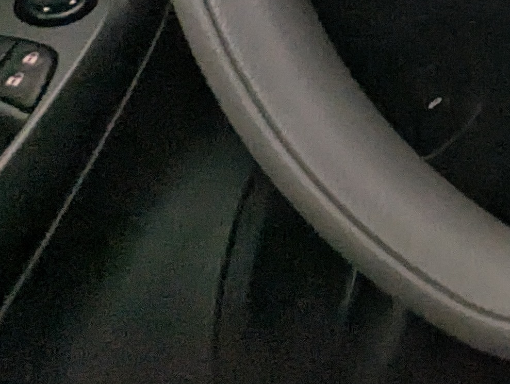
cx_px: 895
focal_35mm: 66
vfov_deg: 19.4
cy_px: -194
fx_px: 974
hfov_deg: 21.0
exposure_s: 1/62.8
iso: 60
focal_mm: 2.35
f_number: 2.2
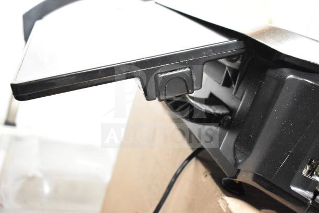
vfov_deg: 36.9
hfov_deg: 53.1
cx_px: 160
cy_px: 106
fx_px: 319
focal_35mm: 36
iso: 12800
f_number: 4
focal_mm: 24
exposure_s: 1/40
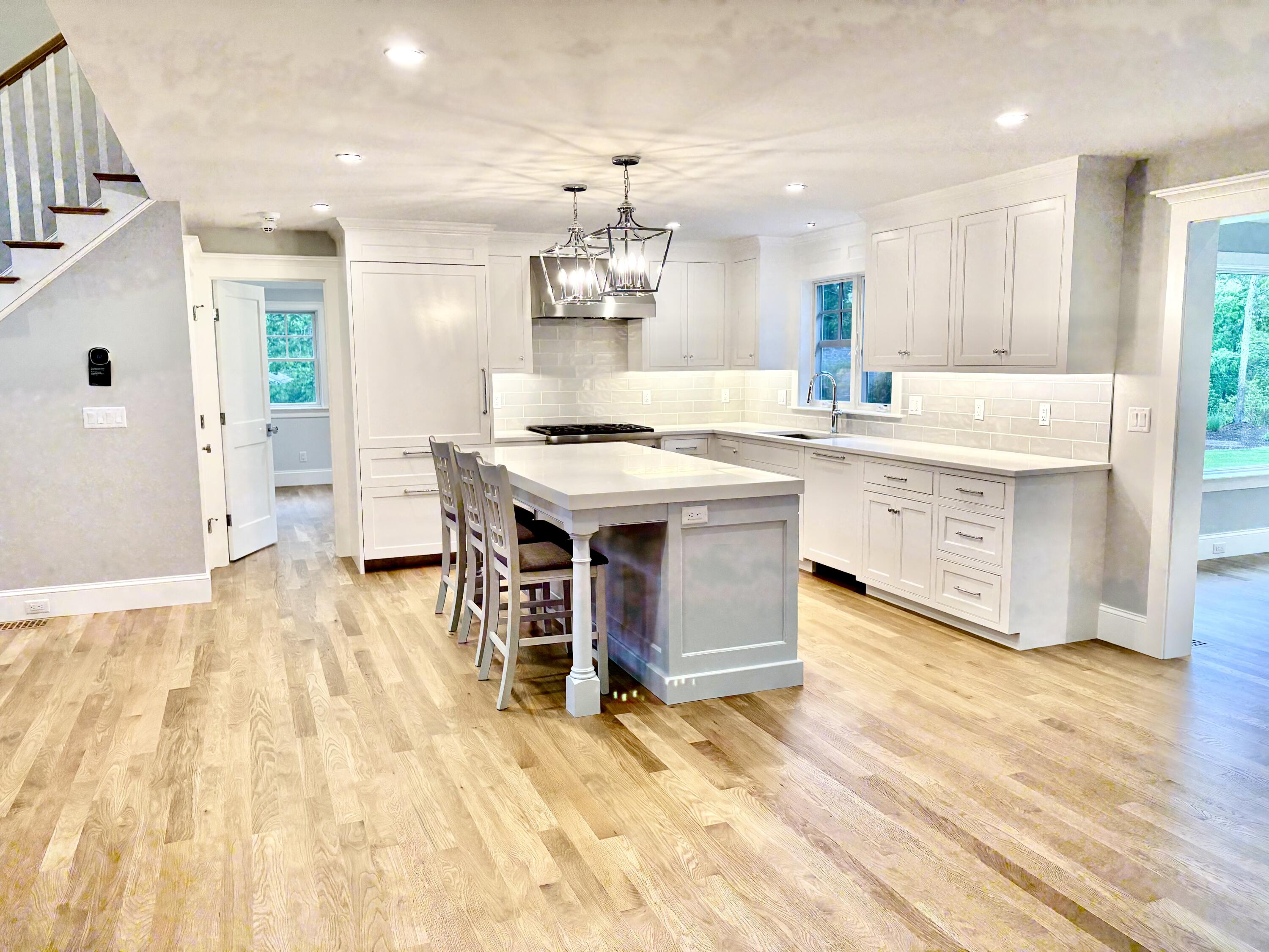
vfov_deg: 53.1
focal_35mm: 26
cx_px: 634
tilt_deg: -7.3
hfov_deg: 67.3
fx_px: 953
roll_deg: +1.2
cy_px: 476
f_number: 1.6
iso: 100
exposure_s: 1/149
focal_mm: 5.96
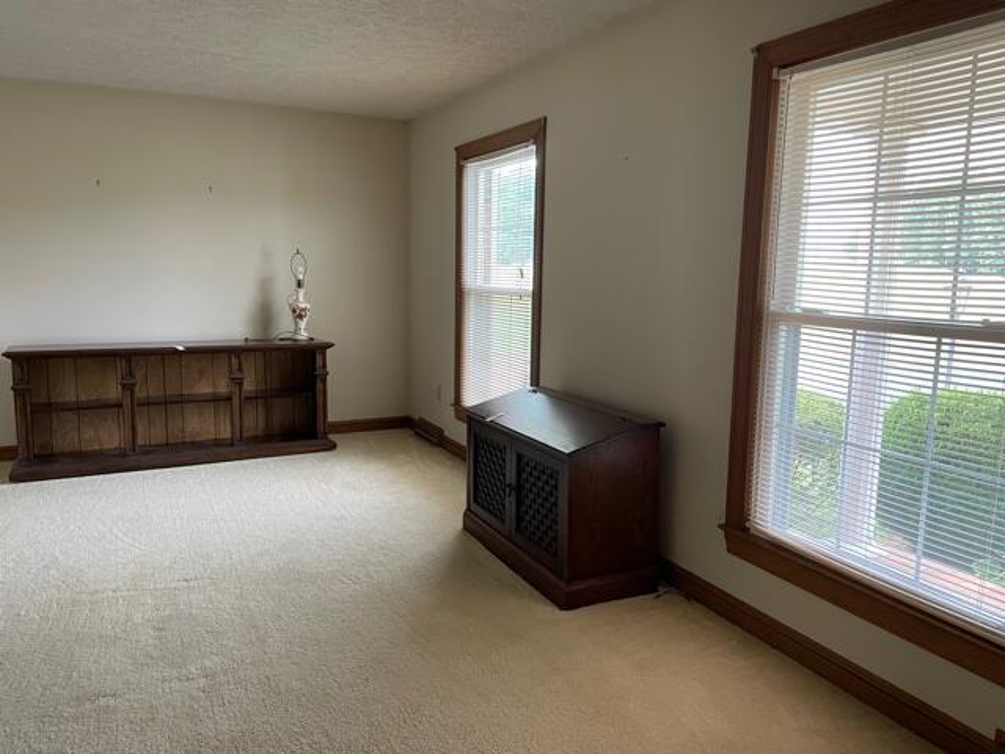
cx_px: 502
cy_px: 377
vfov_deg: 53.1
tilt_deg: -8.2
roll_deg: -1.1
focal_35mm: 26
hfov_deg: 67.3
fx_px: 755
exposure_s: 1/66
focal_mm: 4.2
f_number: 1.6
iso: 125
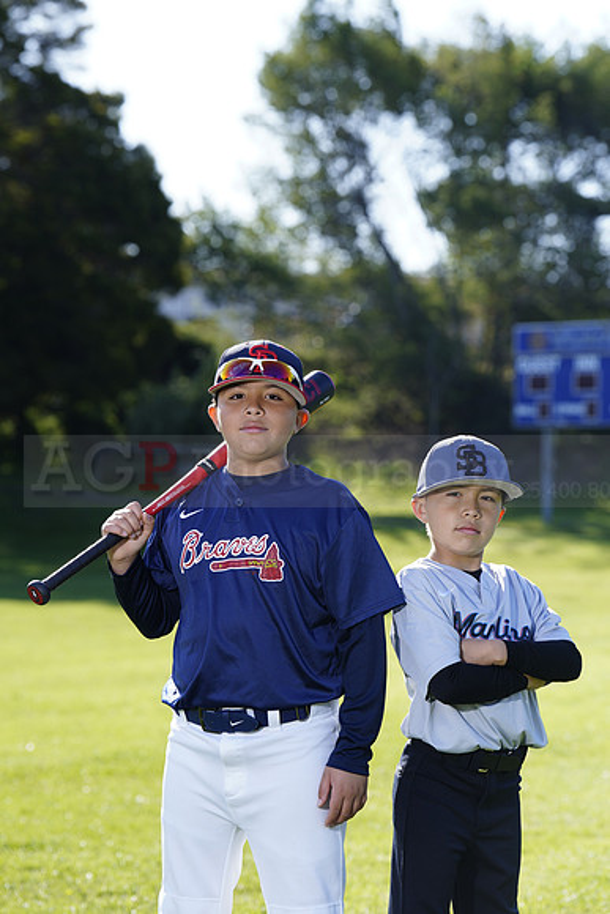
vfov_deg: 17.3
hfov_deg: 11.6
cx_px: 305
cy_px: 457
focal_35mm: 118
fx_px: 2997
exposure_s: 1/250
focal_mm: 118
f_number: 5
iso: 100
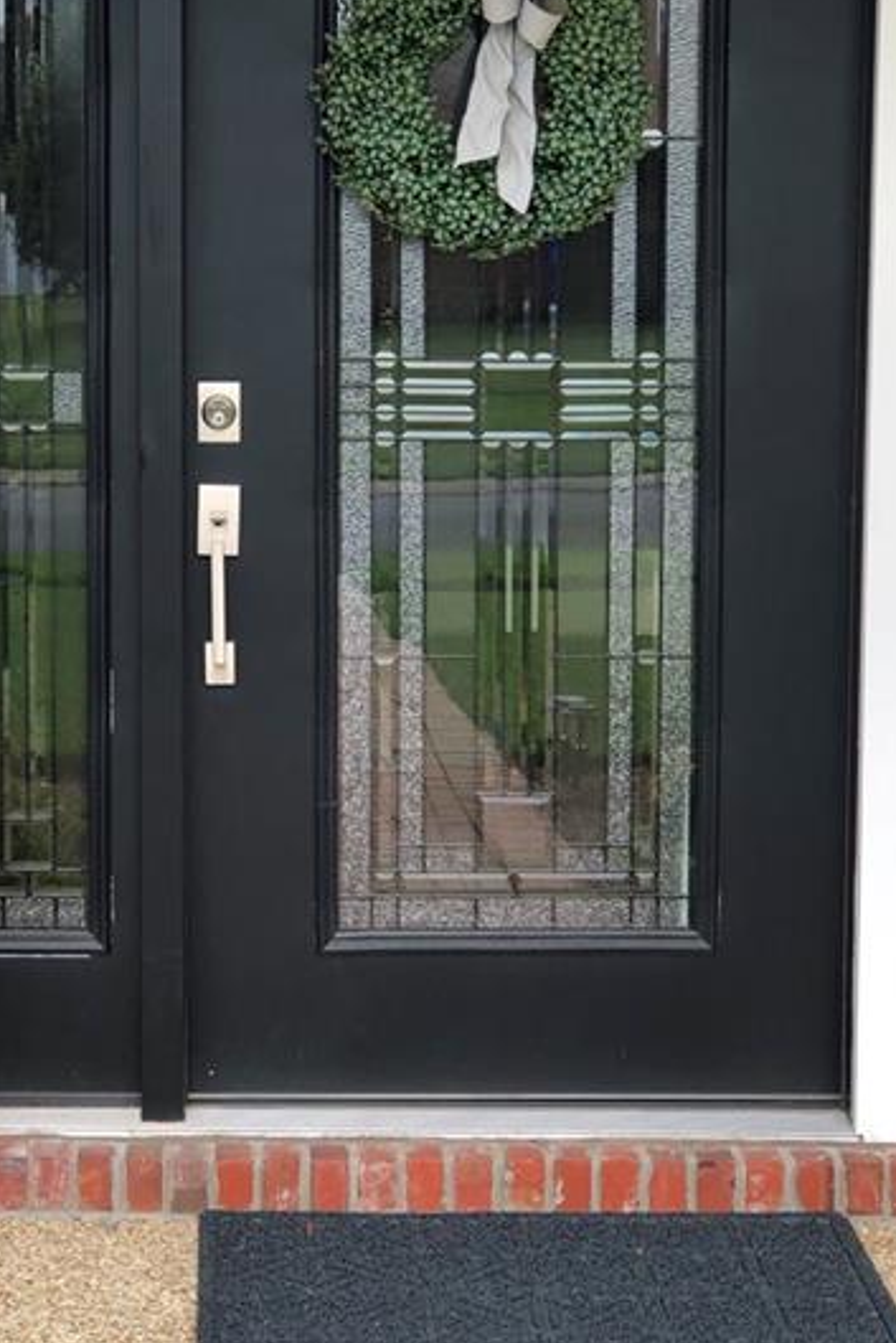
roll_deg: +0.1
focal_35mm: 86
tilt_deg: -6.3
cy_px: 592
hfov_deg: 15.8
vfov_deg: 23.6
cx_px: 223
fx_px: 3208
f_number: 2.8
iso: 20
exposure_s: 1/303
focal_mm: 6.6
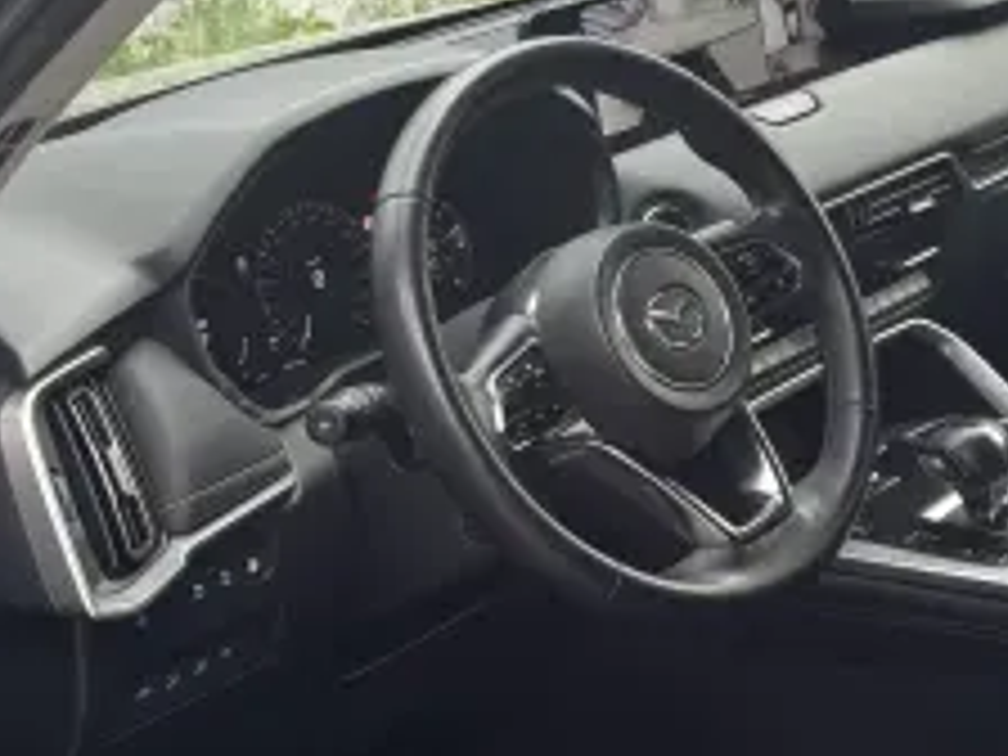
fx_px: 2242
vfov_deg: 19.1
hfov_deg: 25.2
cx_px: 657
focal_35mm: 77
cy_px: 256
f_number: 1.78
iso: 64
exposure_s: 1/345
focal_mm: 6.76
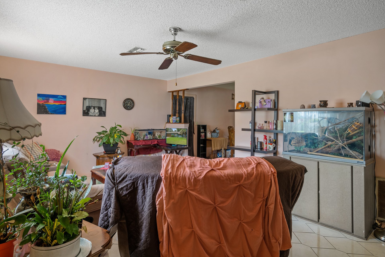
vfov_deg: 61.9
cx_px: 185
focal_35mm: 20
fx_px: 214
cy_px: 126
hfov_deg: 83.9
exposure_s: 1.6
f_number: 8
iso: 320
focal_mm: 19
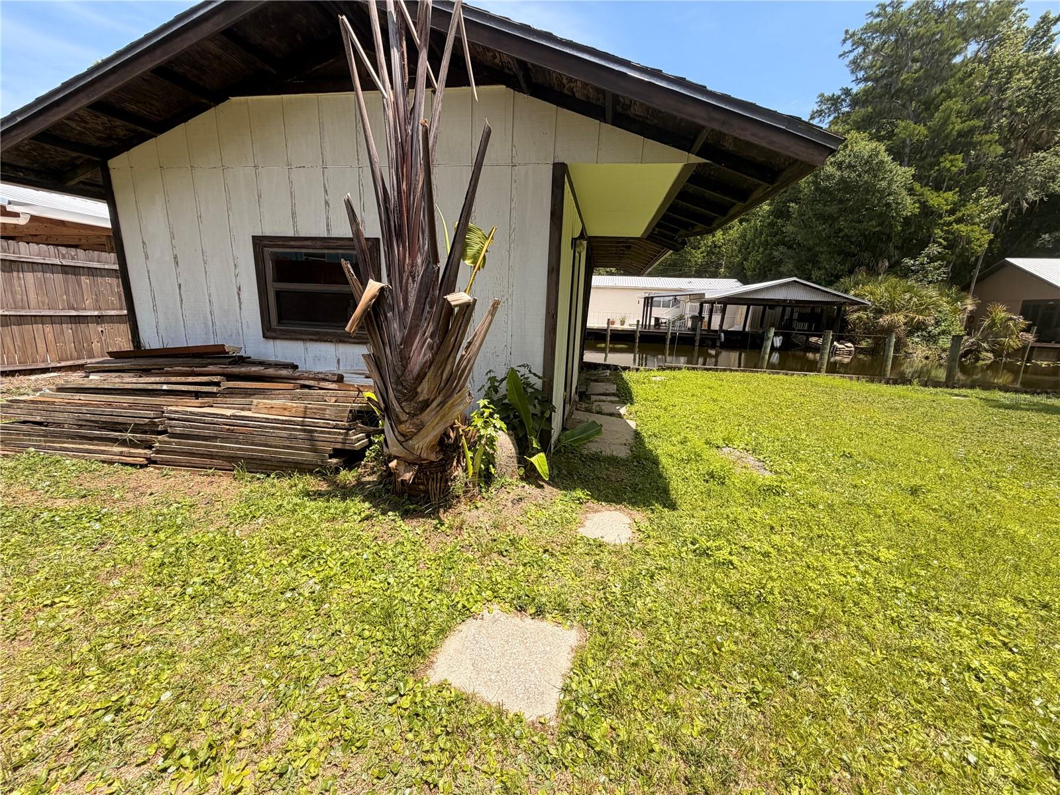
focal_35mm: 14
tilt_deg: -11.4
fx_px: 429
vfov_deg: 85.7
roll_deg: -1.4
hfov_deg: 102.1
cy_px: 398
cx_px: 530
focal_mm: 2.22
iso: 32
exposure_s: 1/770
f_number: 2.2
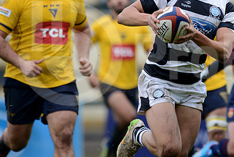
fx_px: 4825
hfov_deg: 2.8
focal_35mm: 742
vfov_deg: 1.9
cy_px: 55
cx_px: 193
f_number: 4
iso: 1100
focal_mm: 420
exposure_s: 1/800
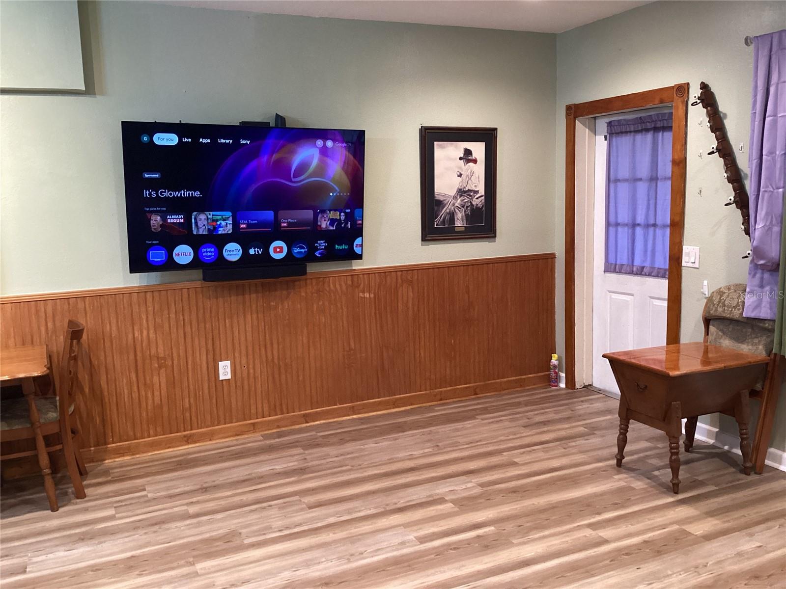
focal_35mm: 31
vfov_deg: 45.4
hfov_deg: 58.4
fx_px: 704
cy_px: 294
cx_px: 393
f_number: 2.4
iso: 400
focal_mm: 3.3
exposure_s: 1/60
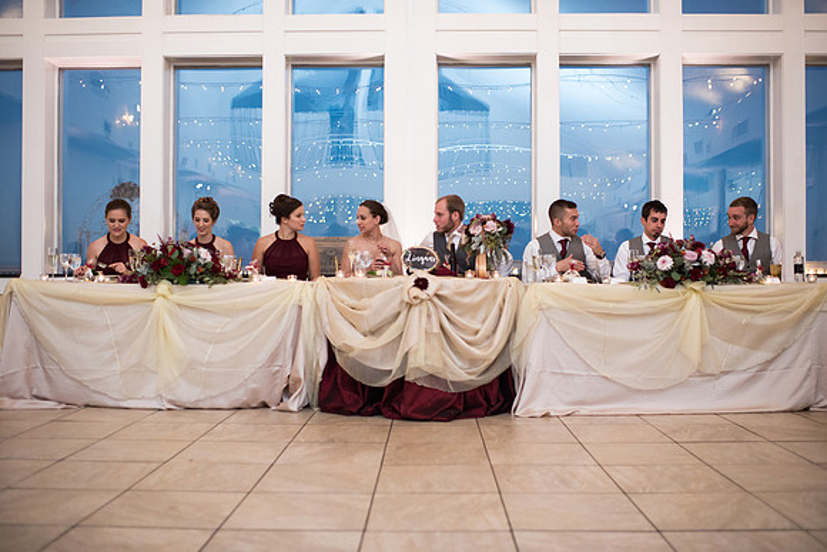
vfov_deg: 37.3
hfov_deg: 53.7
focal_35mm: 36
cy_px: 276
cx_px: 415
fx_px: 817
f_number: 2
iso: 1000
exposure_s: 1/200
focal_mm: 35
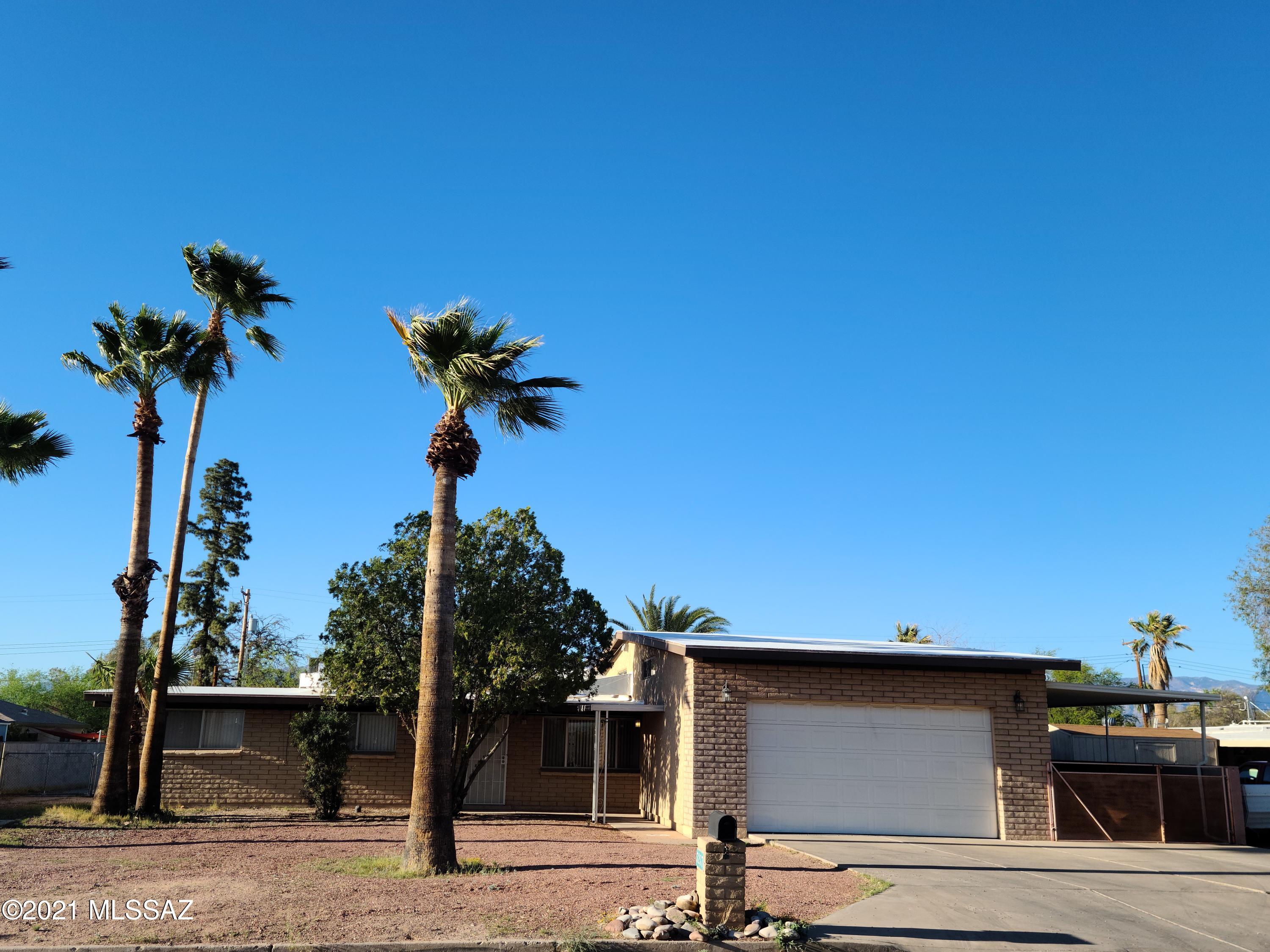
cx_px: 635
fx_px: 1027
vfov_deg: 49.7
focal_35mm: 28
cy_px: 476
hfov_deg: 63.4
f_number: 2
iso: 25
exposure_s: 1/631
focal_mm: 5.9
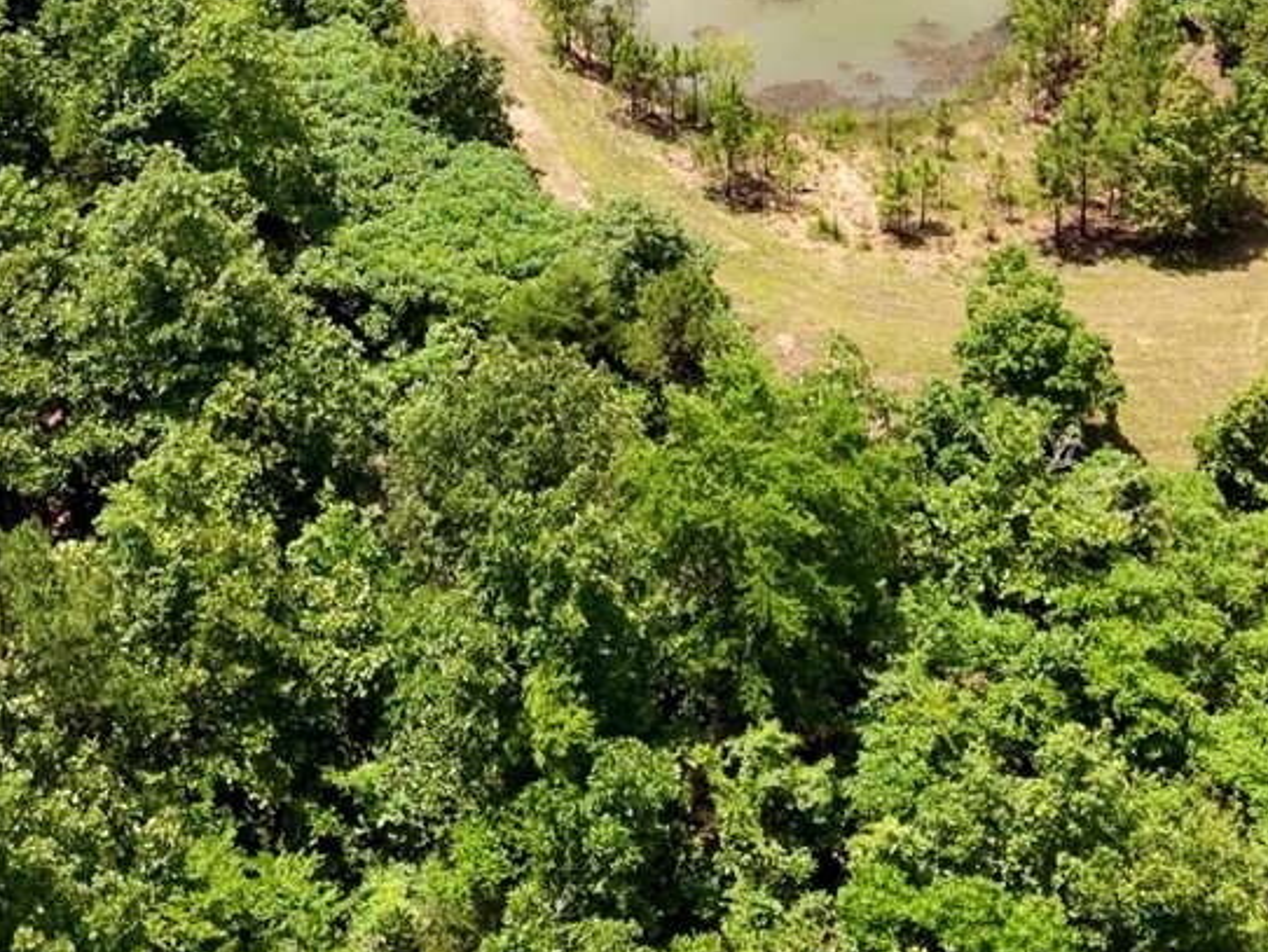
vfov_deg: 16.7
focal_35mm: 85
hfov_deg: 23.0
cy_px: -164
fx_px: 3115
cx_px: 650
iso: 200
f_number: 1.8
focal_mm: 8.67
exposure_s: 1/4000
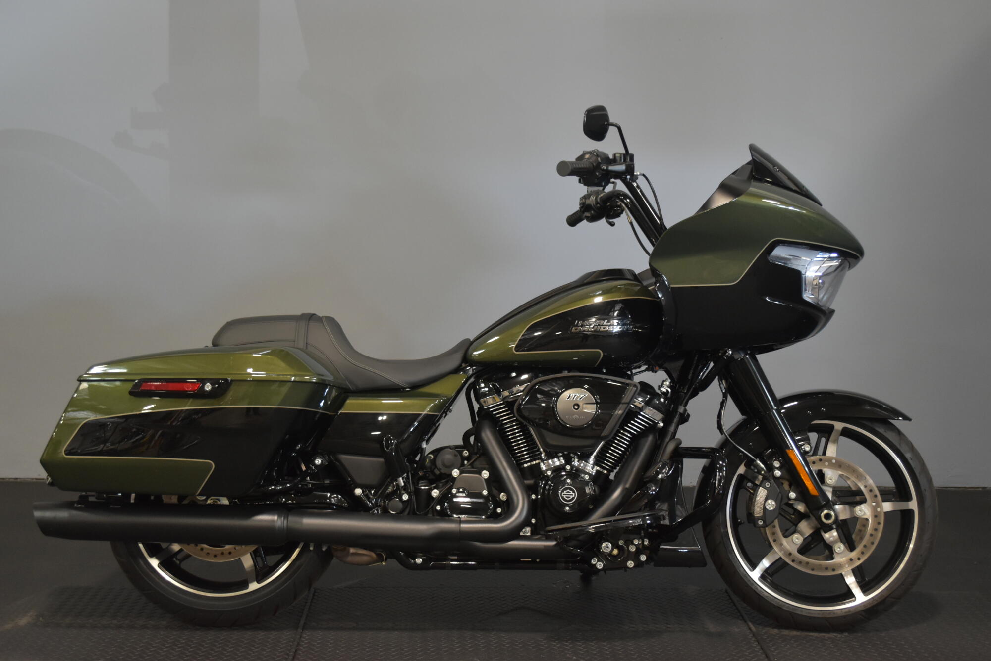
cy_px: 330
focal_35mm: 48
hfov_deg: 41.1
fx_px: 1322
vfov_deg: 28.1
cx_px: 496
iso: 1400
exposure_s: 1/30
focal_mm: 32
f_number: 4.8
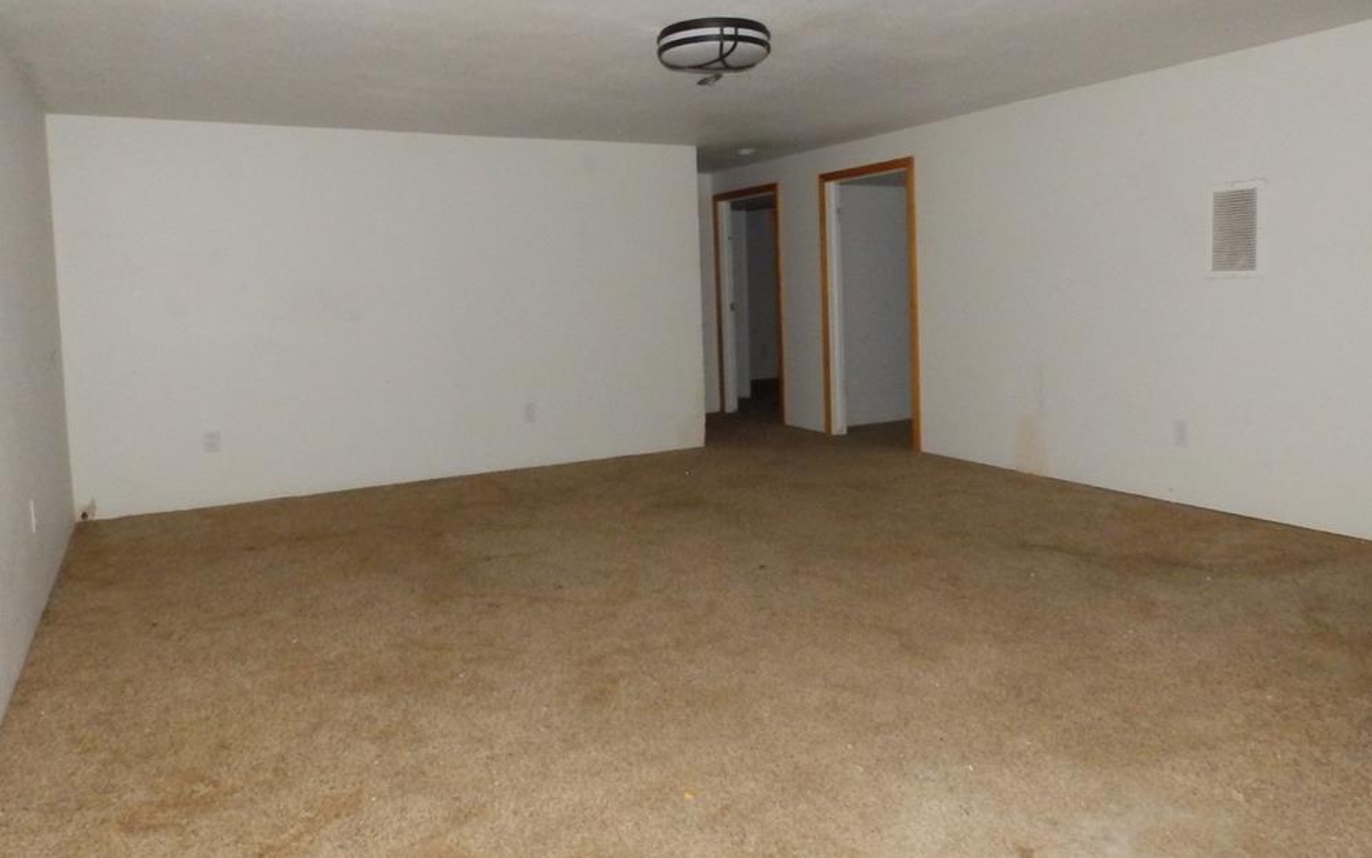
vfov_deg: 50.8
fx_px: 897
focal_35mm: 24
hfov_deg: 74.8
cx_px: 684
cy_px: 344
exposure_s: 1/30
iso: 800
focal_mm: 4
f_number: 8.6
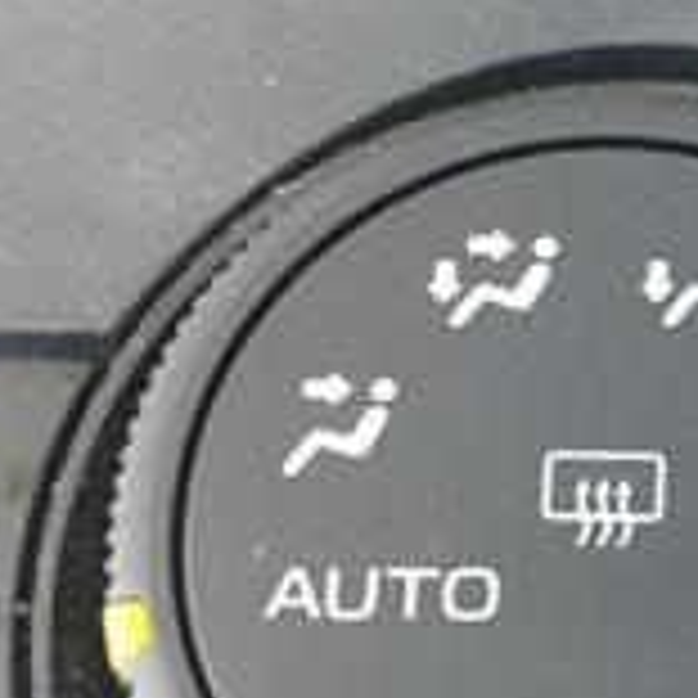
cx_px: 1184
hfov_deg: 14.7
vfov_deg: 16.4
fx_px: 2418
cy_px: 482
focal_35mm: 106
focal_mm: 4.15
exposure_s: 1/33
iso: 160
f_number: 2.2
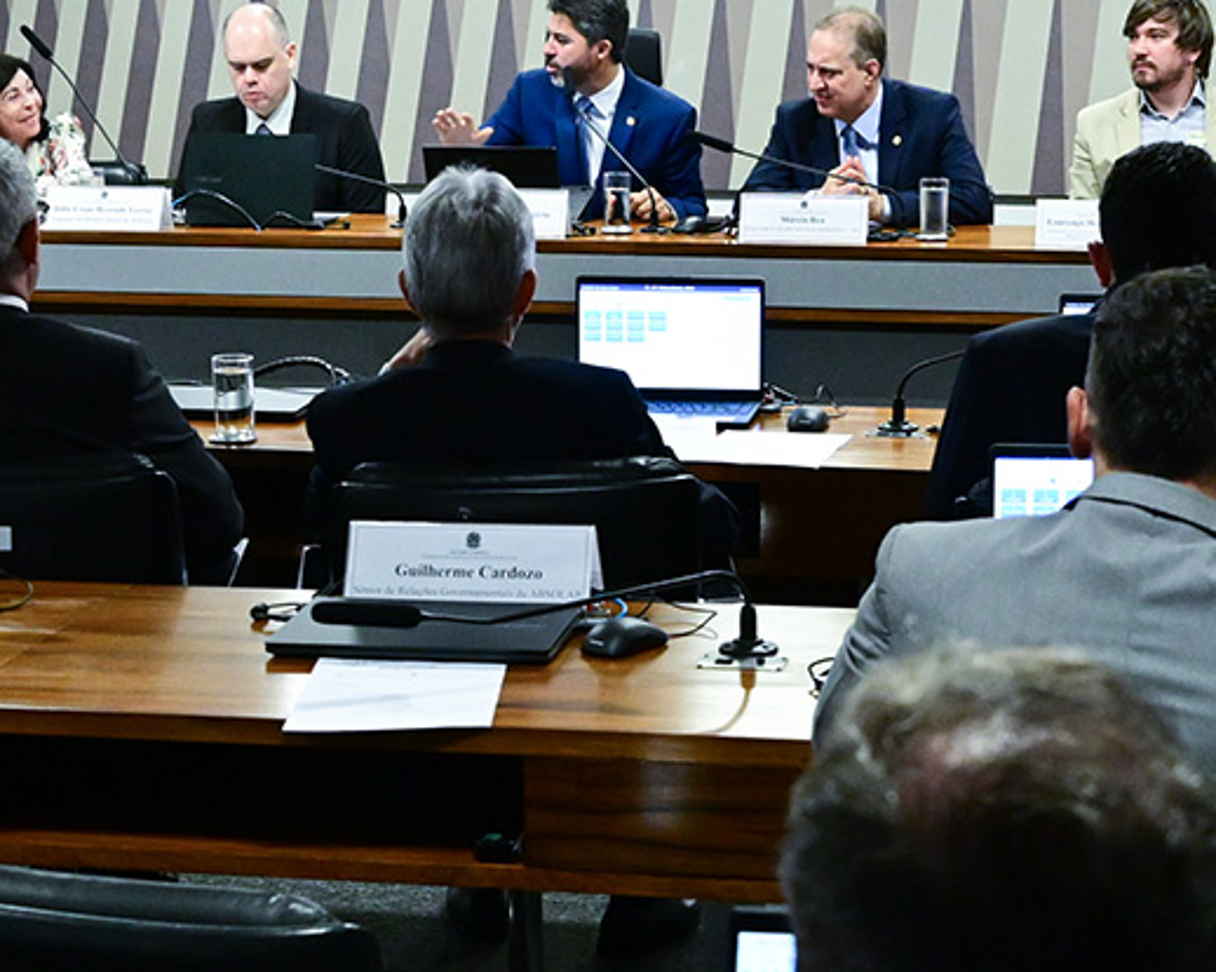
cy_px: 493
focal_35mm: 56
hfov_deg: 33.6
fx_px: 2015
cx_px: 648
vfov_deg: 27.1
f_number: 4.5
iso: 4000
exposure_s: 1/200
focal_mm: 24
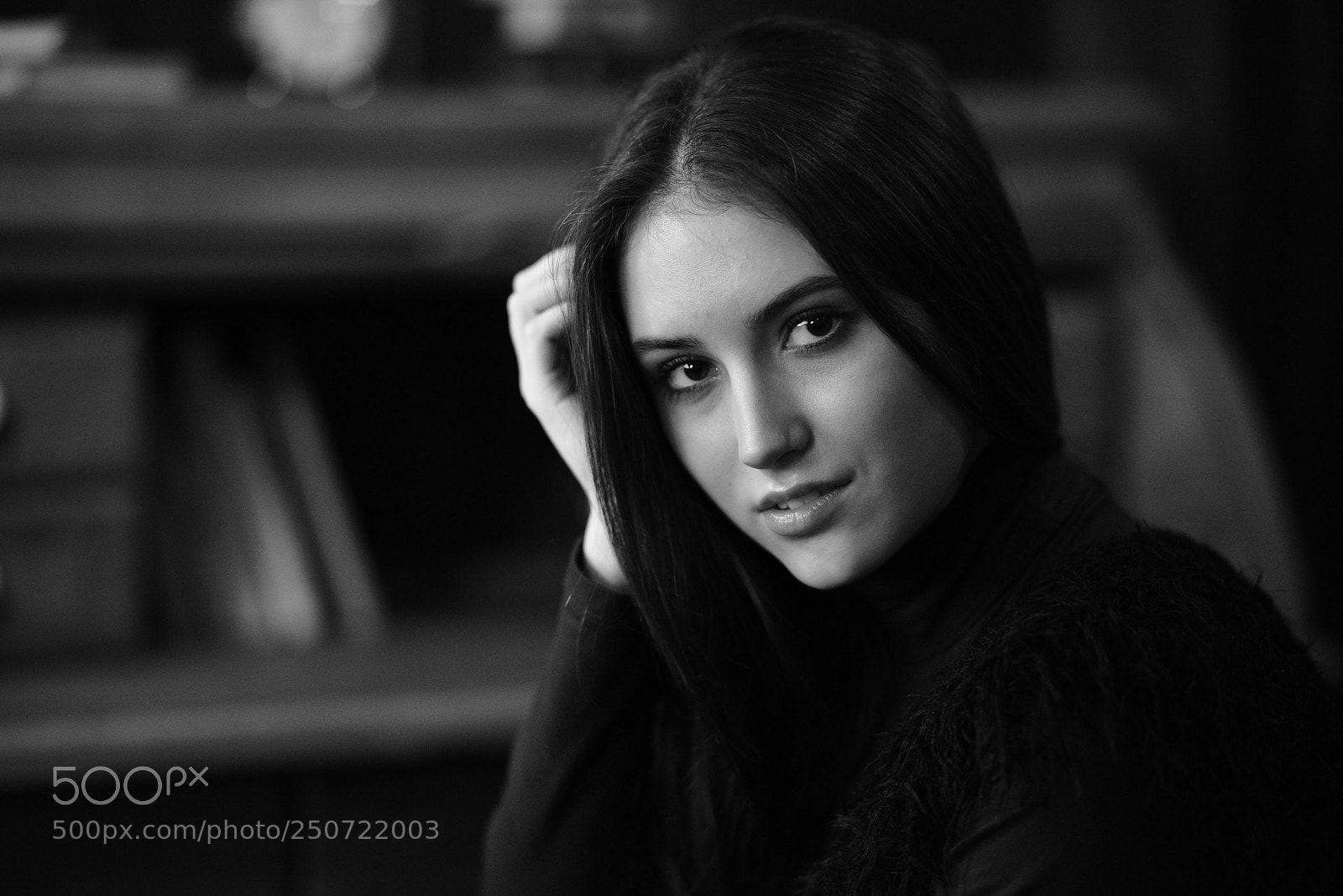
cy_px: 448
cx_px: 672
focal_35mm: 105
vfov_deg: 13.1
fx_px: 3918
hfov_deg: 19.4
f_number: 1.8
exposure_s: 1/800
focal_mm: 105
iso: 1250
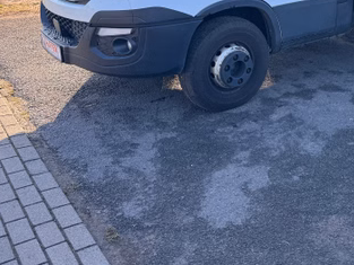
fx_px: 501
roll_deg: -1.0
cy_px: -5
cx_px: 301
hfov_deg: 37.0
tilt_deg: -8.8
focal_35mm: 49
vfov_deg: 27.8
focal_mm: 6.76
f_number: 1.78
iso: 80
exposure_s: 1/464
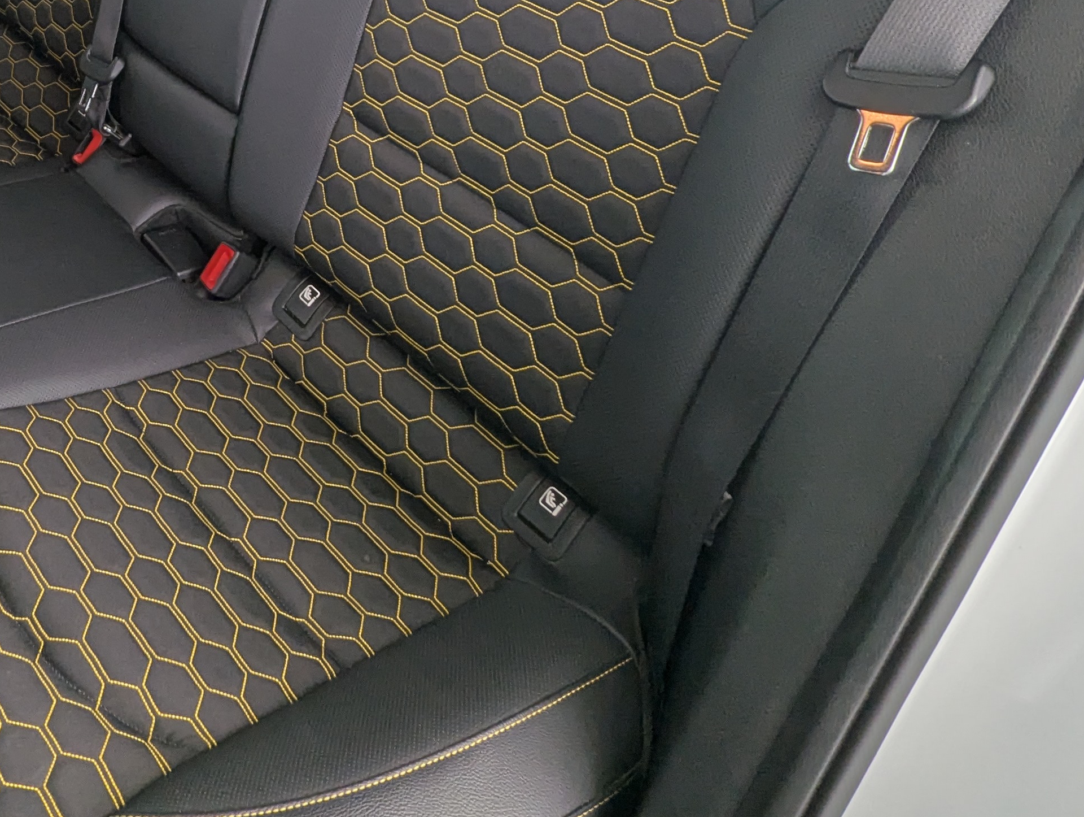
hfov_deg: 50.8
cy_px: 158
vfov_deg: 40.1
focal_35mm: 34
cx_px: 228
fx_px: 1066
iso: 71
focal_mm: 2.35
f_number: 2.2
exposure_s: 1/43.4
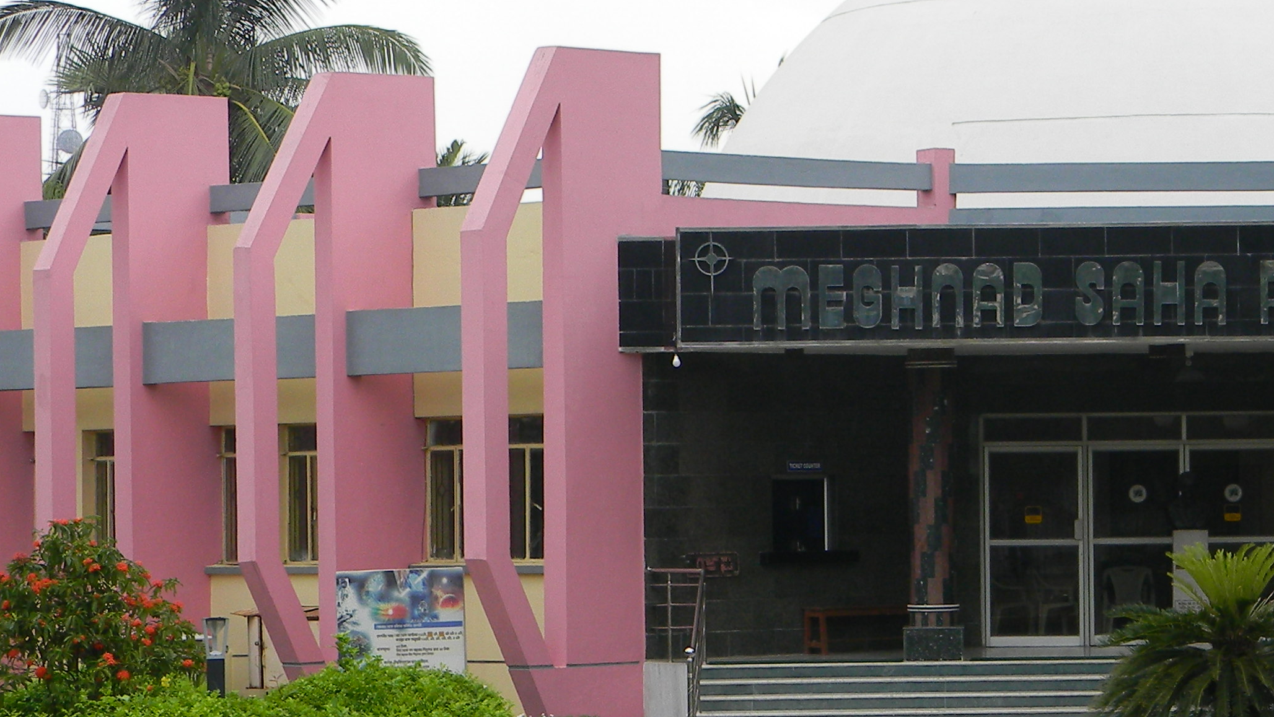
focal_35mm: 142
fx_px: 4797
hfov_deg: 15.0
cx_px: 1114
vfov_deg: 8.5
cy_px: 565
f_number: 4.3
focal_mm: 12.2
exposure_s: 1/290
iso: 80
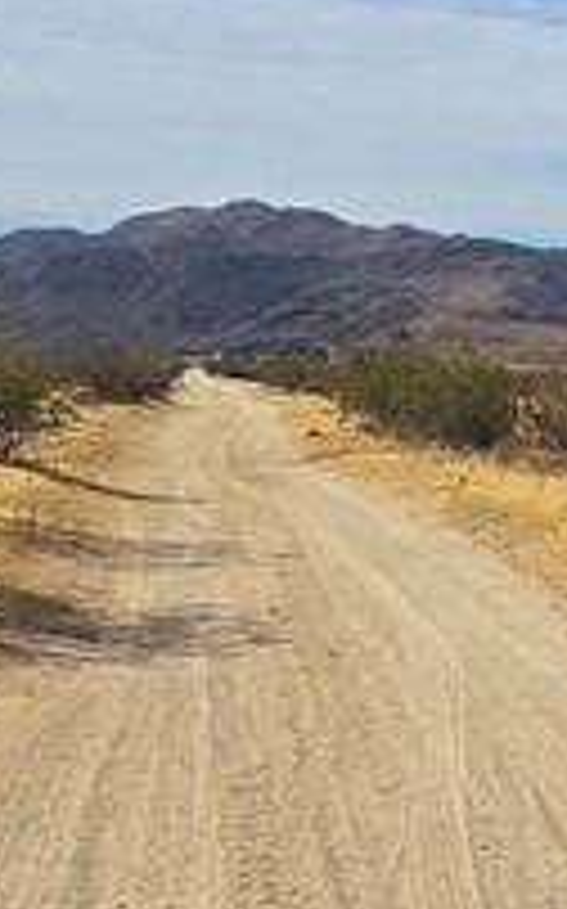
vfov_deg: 29.4
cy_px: 482
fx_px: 1733
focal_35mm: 70
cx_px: 1120
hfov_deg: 15.2
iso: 50
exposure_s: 1/3717
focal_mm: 2.2
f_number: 2.2
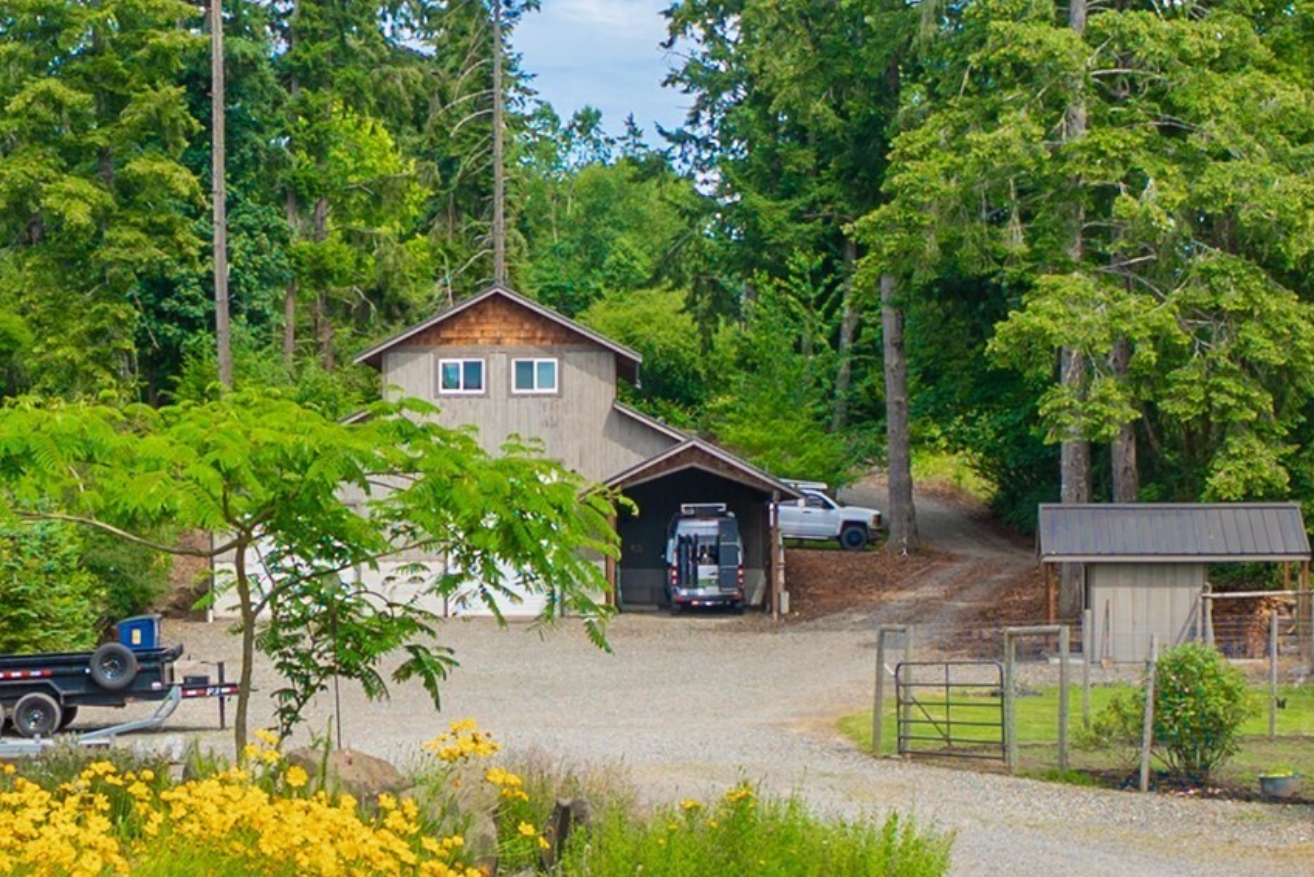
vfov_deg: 38.4
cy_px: 593
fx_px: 1241
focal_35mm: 34
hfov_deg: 55.4
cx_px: 538
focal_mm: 17
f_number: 7.1
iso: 80
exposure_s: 1/100
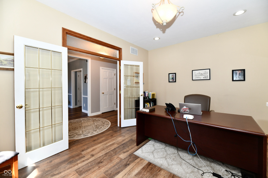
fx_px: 104
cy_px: 89
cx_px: 134
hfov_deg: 104.3
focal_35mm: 14
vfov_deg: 81.2
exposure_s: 1/60
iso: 640
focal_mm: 14
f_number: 6.3
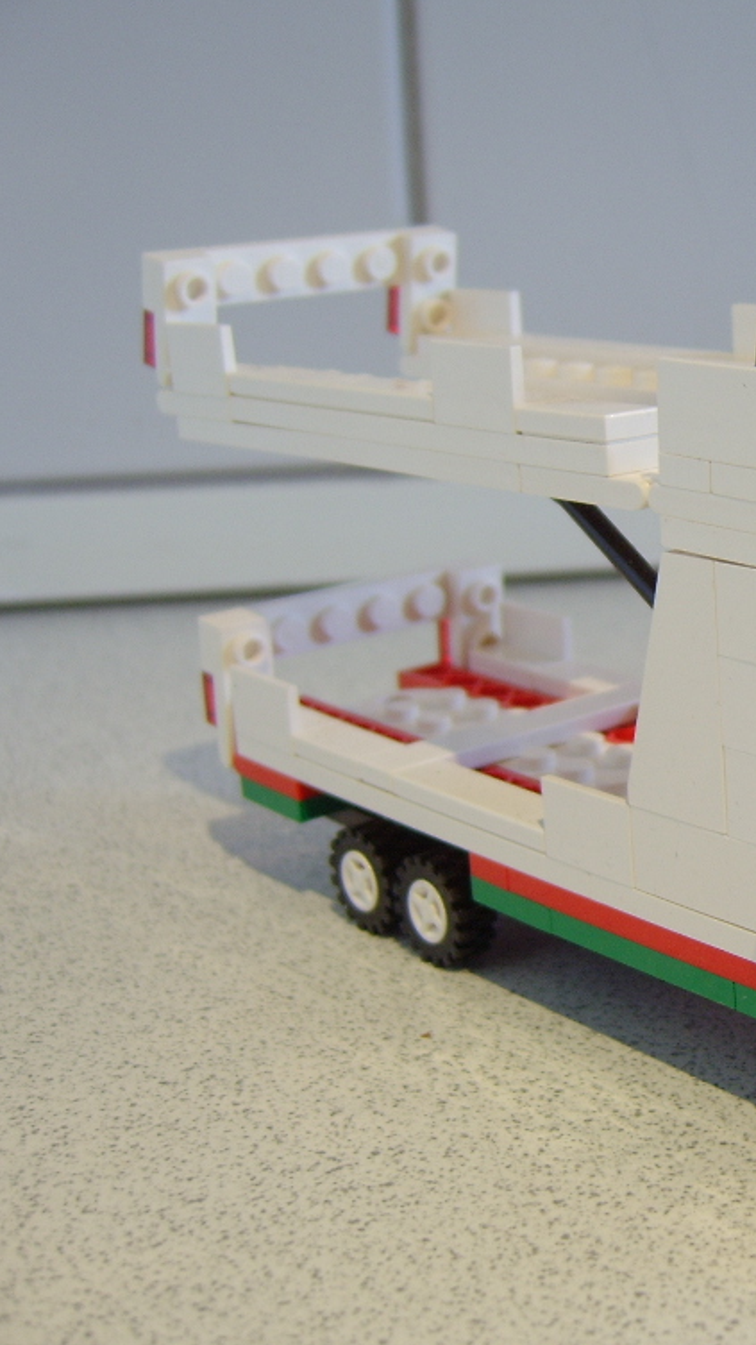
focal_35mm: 46
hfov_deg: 24.0
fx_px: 1639
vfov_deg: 44.6
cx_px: 872
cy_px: 671
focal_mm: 8.13
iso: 100
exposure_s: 1/23
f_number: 2.7
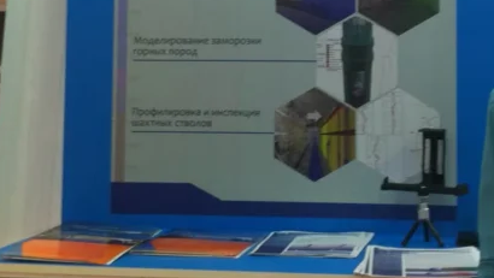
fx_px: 1245
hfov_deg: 22.3
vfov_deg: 12.6
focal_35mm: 95
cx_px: 361
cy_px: -20
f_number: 2.8
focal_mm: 3.85
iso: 80
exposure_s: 1/17
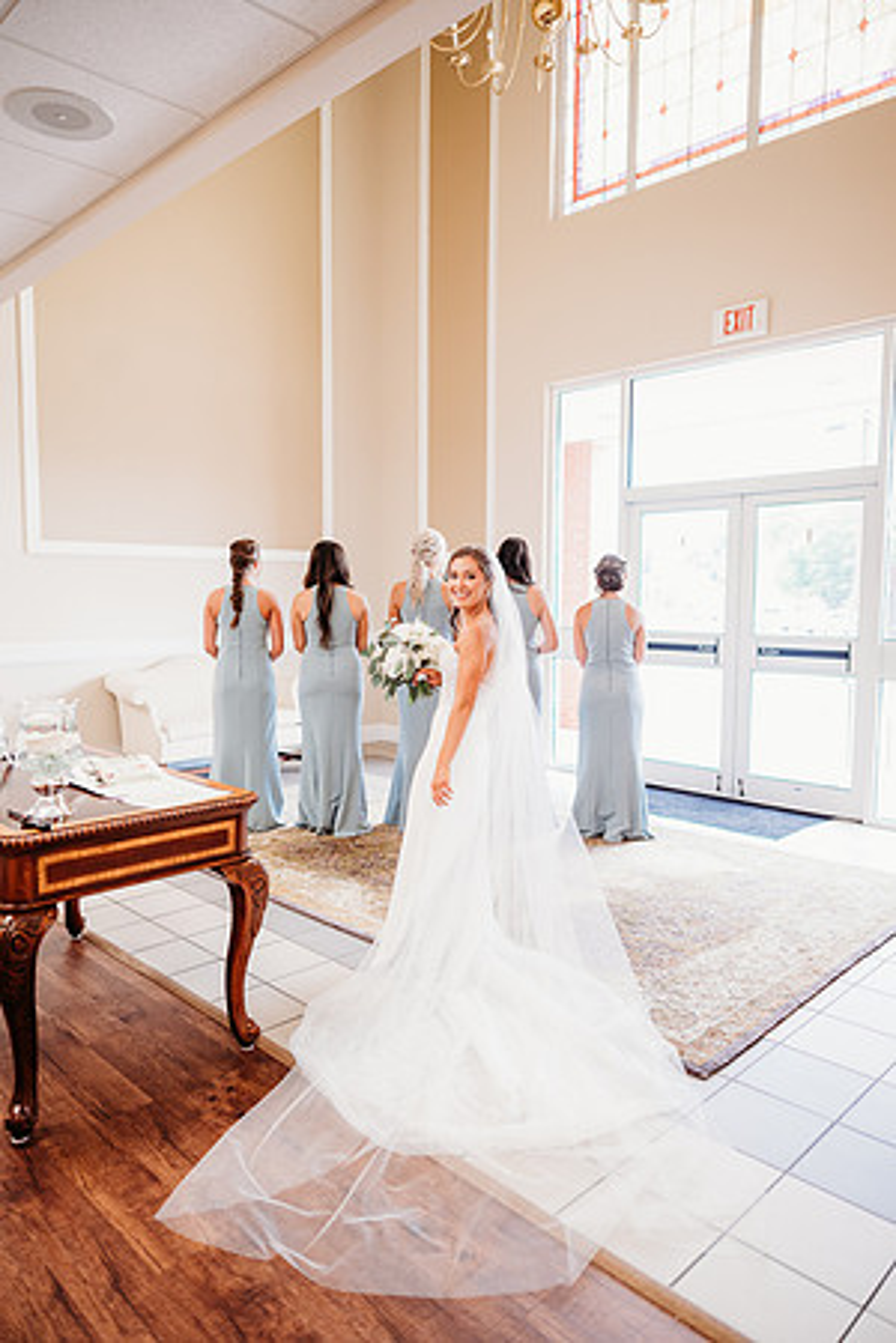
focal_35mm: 24
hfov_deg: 53.1
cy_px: 672
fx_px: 896
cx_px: 448
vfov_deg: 73.7
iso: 640
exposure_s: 1/160
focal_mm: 24
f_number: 2.5
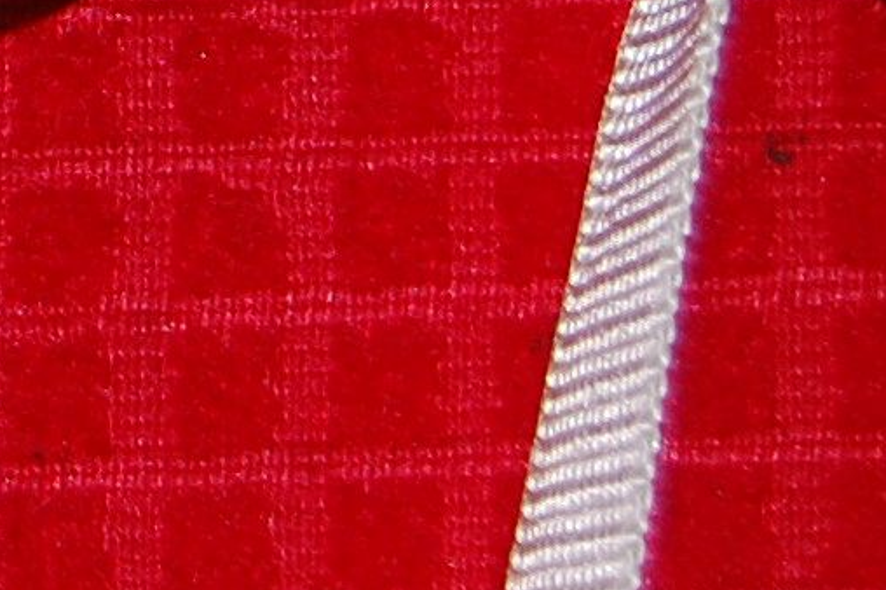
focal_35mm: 231
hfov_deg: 8.2
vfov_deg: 5.8
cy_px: -564
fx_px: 5681
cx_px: -1207
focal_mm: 26
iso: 200
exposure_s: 1/125
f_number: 5.6
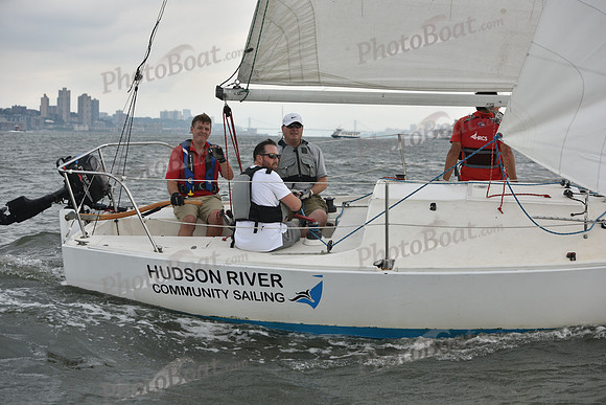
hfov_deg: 28.8
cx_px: 303
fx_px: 1179
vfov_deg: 19.5
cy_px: 202
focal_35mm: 70
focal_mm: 70
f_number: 5
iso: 320
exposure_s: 1/1250
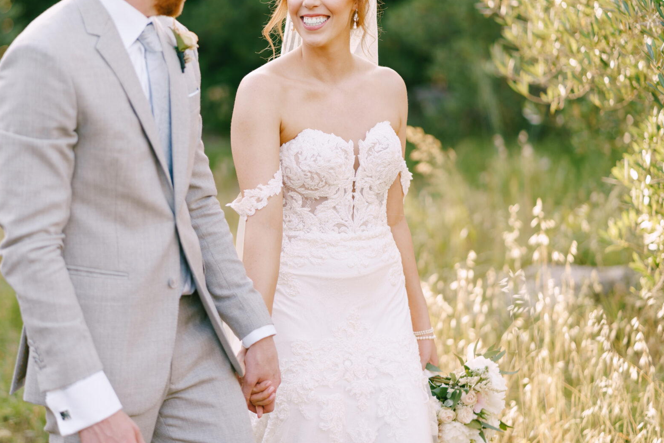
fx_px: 2047
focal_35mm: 111
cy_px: 158
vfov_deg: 12.3
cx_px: 246
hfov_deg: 18.4
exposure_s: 1/250
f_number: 1.8
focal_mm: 85
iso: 100
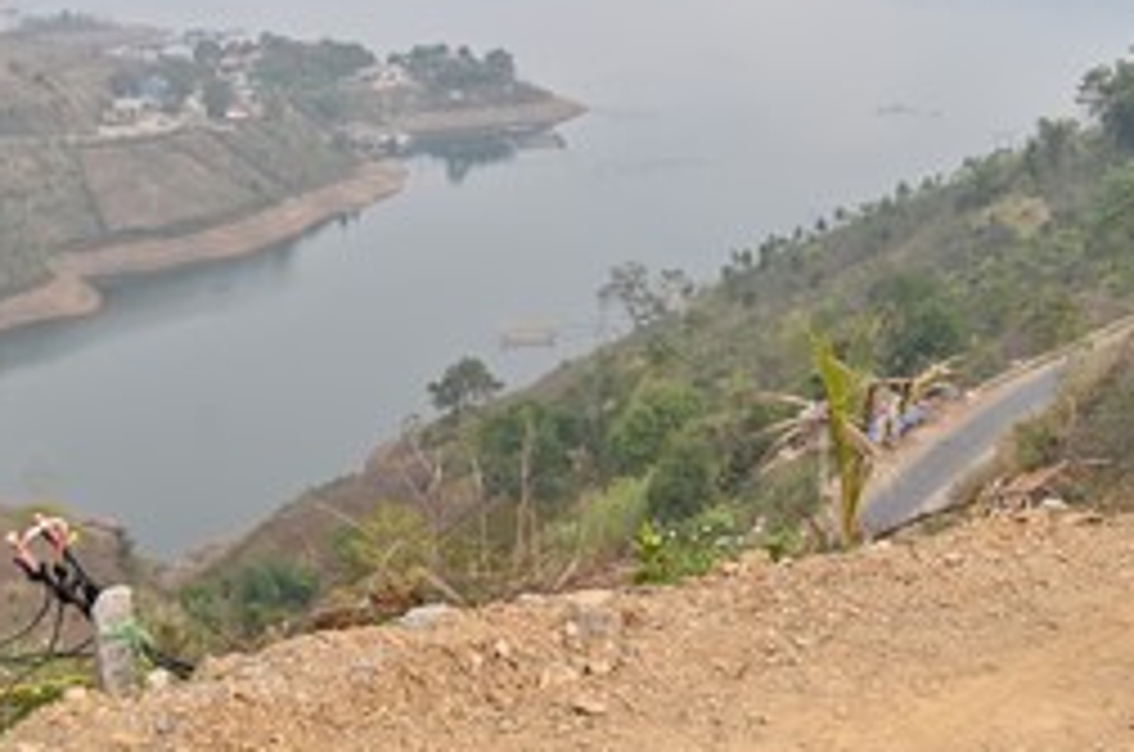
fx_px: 1949
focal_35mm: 62
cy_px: -171
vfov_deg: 20.3
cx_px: 1044
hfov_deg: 30.8
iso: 160
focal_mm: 24
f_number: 8
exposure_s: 1/320
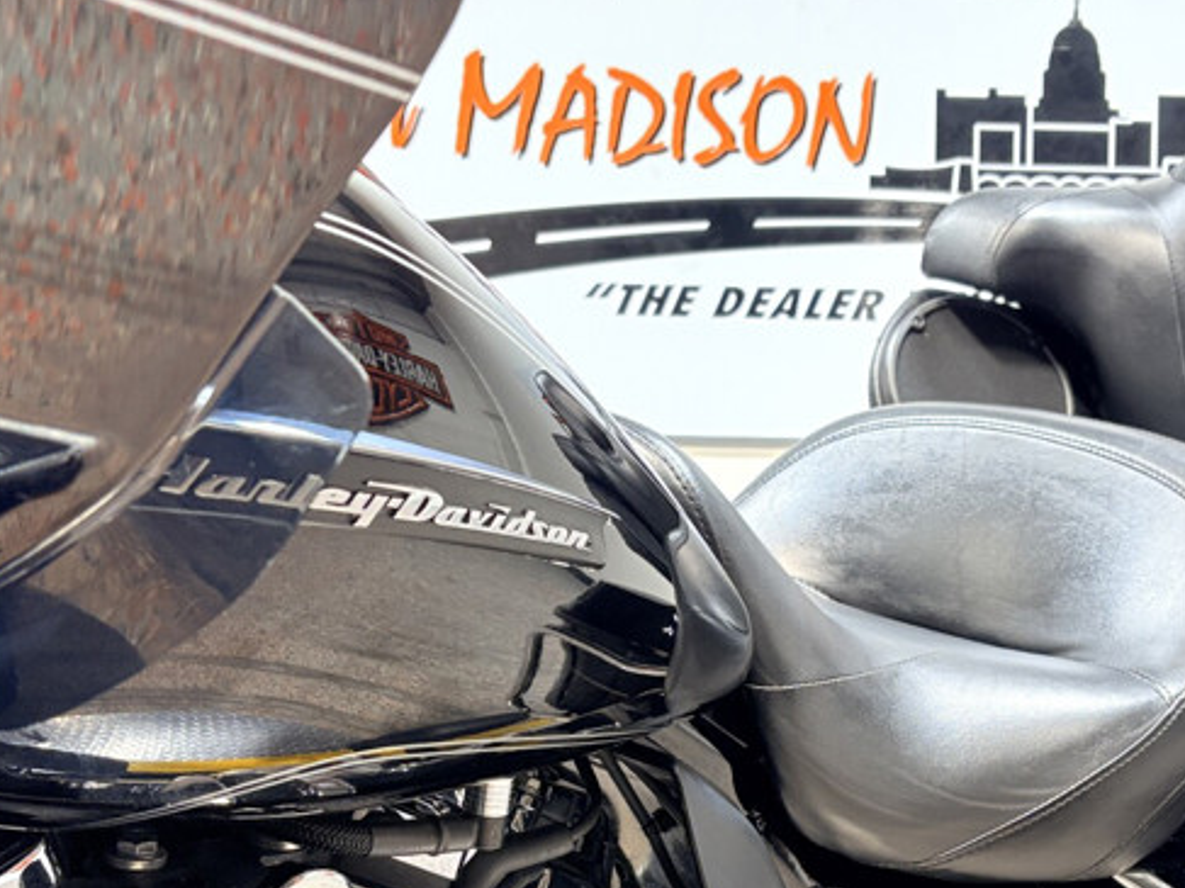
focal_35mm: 57
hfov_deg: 33.5
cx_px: 775
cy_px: 764
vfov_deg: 25.0
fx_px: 1951
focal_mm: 5.96
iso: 125
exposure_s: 1/120
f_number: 1.6
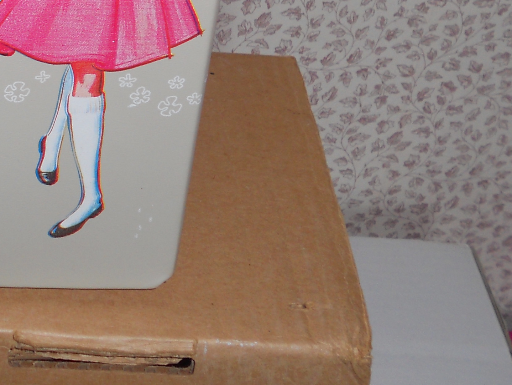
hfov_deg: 21.2
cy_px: -79
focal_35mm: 89
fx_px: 1317
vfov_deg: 15.9
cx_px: -15
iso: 80
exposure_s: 1/25
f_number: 3.5
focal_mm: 5.8
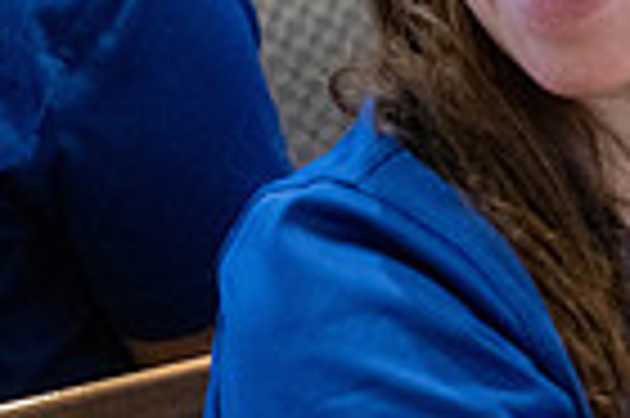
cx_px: 1260
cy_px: 70
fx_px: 5296
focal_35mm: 303
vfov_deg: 4.5
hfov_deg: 6.6
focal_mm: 73
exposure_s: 1/160
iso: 3200
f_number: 2.8
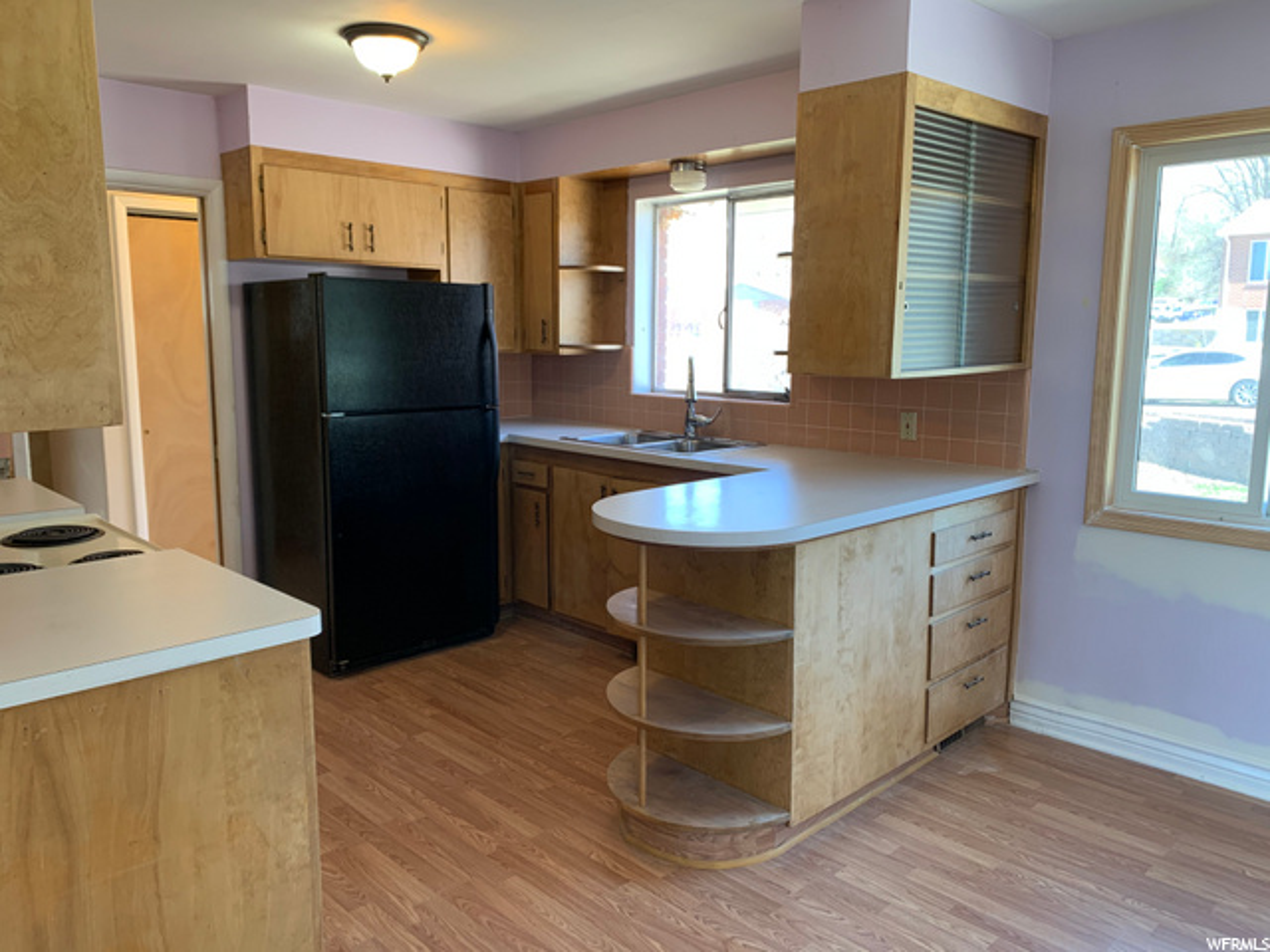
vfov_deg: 53.1
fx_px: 954
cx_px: 635
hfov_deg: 67.3
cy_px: 476
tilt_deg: -8.5
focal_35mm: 26
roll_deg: -0.1
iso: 64
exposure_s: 1/60
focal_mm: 4.25
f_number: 1.8
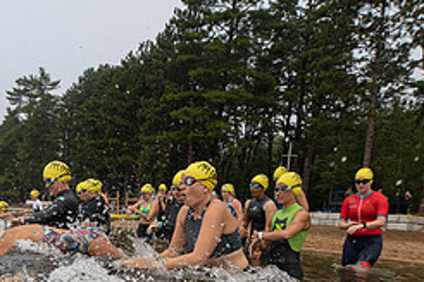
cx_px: 160
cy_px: 279
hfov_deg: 56.6
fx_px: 389
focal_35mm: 33
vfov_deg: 36.2
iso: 320
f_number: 4
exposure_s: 1/800
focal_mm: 14
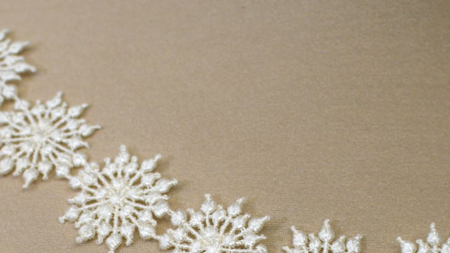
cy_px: 313
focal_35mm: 112
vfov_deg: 10.6
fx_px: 1337
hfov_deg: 19.1
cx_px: 184
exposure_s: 1/80
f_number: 4.5
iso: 400
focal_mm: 35
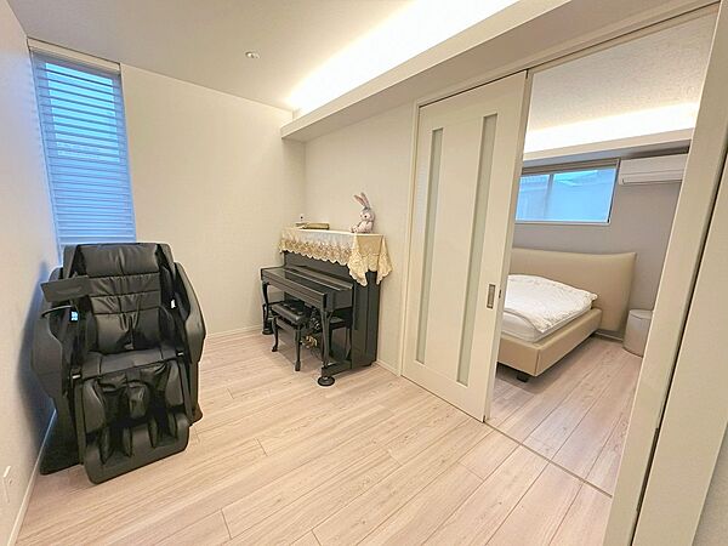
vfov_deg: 85.7
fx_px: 294
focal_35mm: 14
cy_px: 273
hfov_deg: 102.1
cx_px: 364
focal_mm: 2.22
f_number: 2.2
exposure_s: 1/100
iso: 200
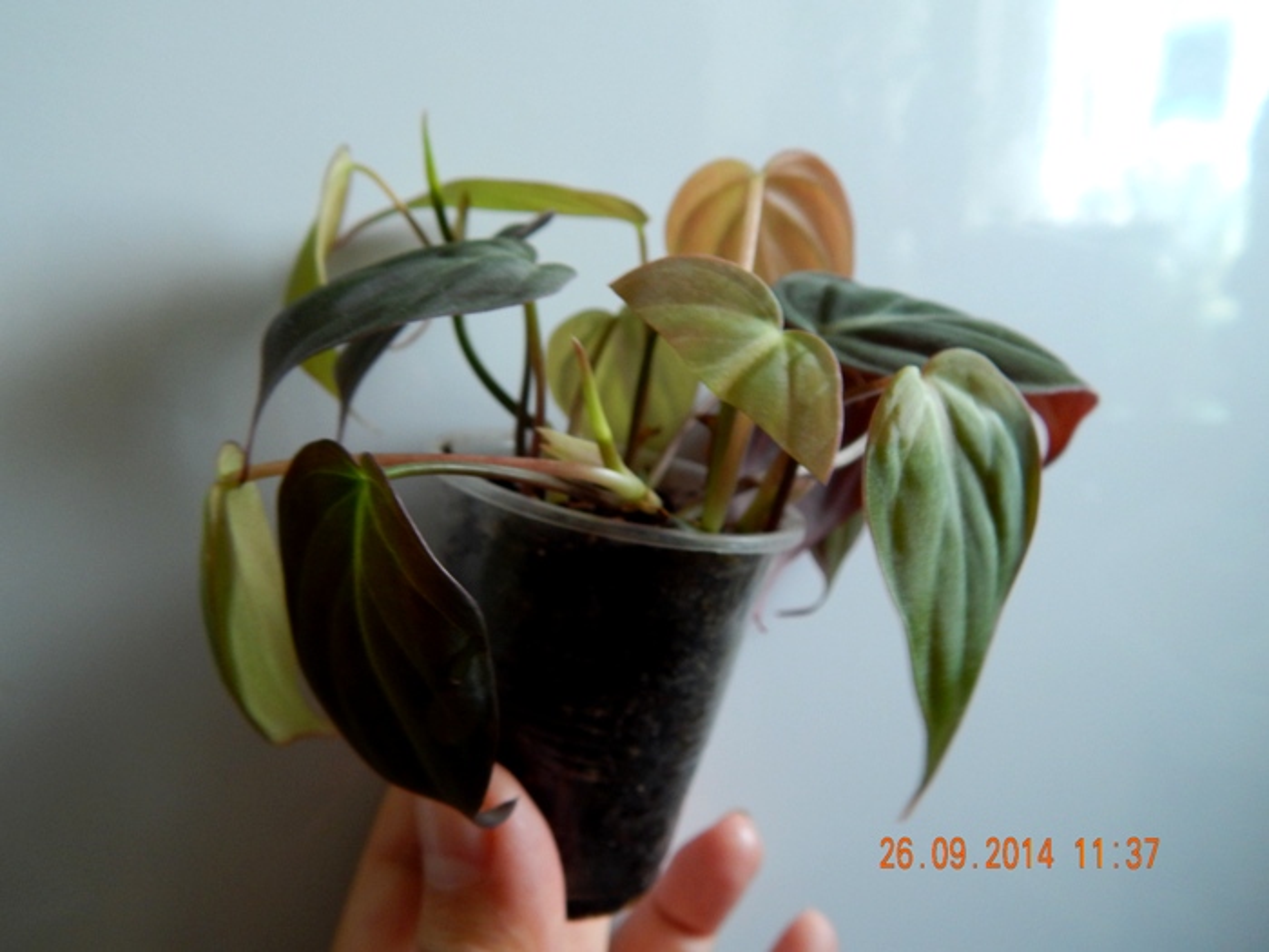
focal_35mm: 25
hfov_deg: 69.4
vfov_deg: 54.9
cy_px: 476
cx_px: 634
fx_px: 916
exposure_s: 1/30
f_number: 3.1
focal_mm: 4.5
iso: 160
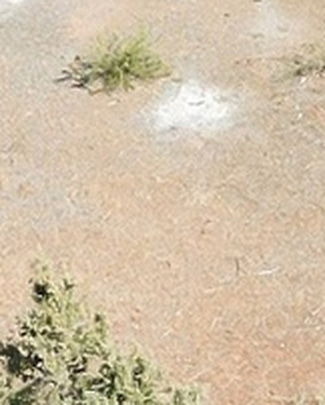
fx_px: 2845
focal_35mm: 237
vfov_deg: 8.1
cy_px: 10
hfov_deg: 6.5
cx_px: 257
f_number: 1.7
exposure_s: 1/2500
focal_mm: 6.7
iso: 100
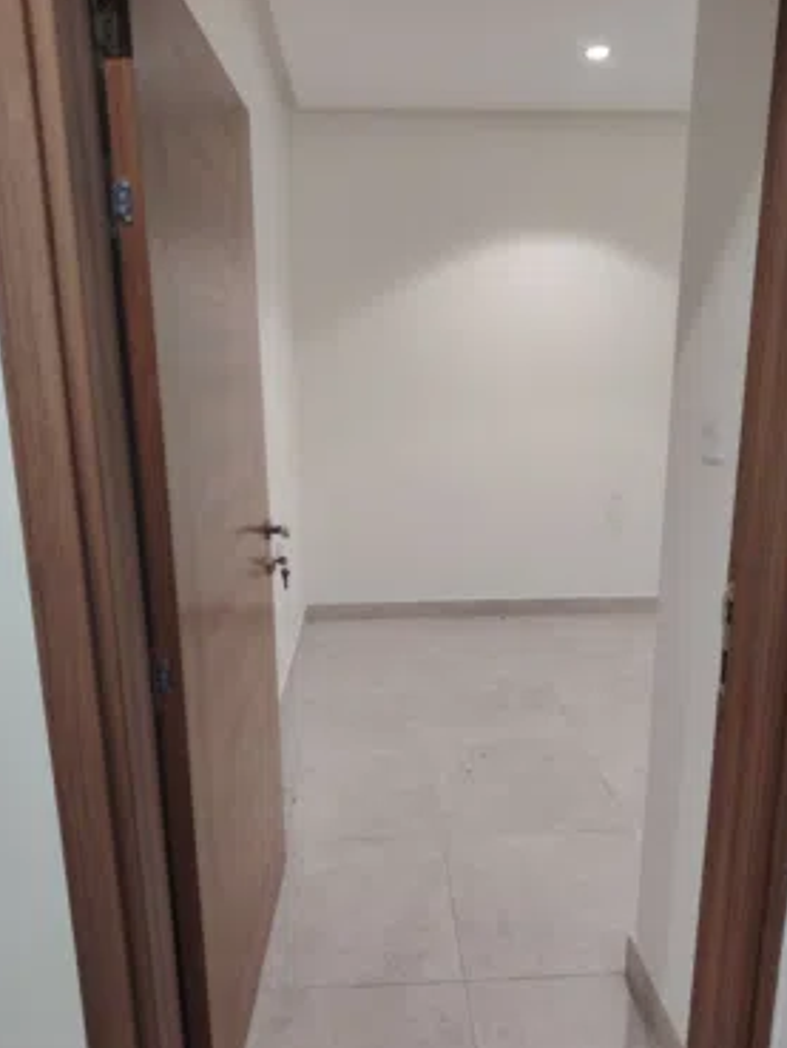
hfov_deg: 53.1
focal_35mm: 26
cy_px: 557
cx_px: 412
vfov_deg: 67.2
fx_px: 788
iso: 728
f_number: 1.75
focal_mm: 5.25
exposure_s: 1/50
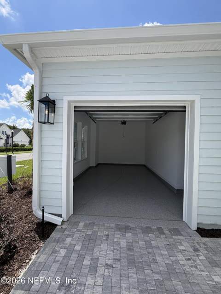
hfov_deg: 85.7
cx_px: 110
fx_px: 119
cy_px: 147
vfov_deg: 102.1
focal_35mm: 14
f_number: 2.2
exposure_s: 1/770
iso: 25
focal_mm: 2.22
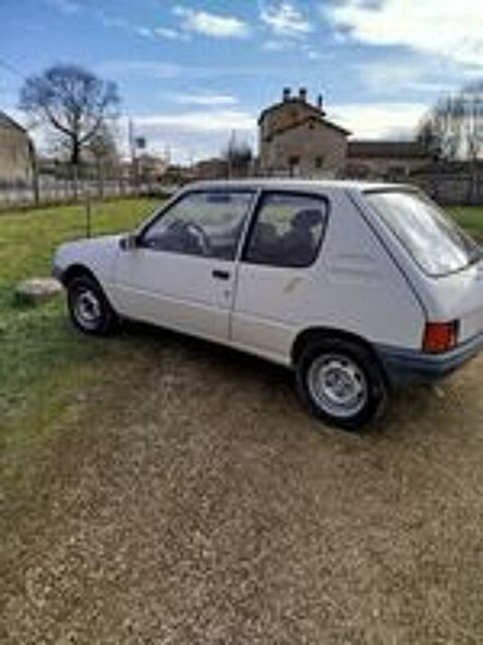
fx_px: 446
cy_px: 322
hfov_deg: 56.8
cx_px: 242
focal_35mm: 24
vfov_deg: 71.6
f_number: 1.7
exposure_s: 1/703
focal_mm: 5.31
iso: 50
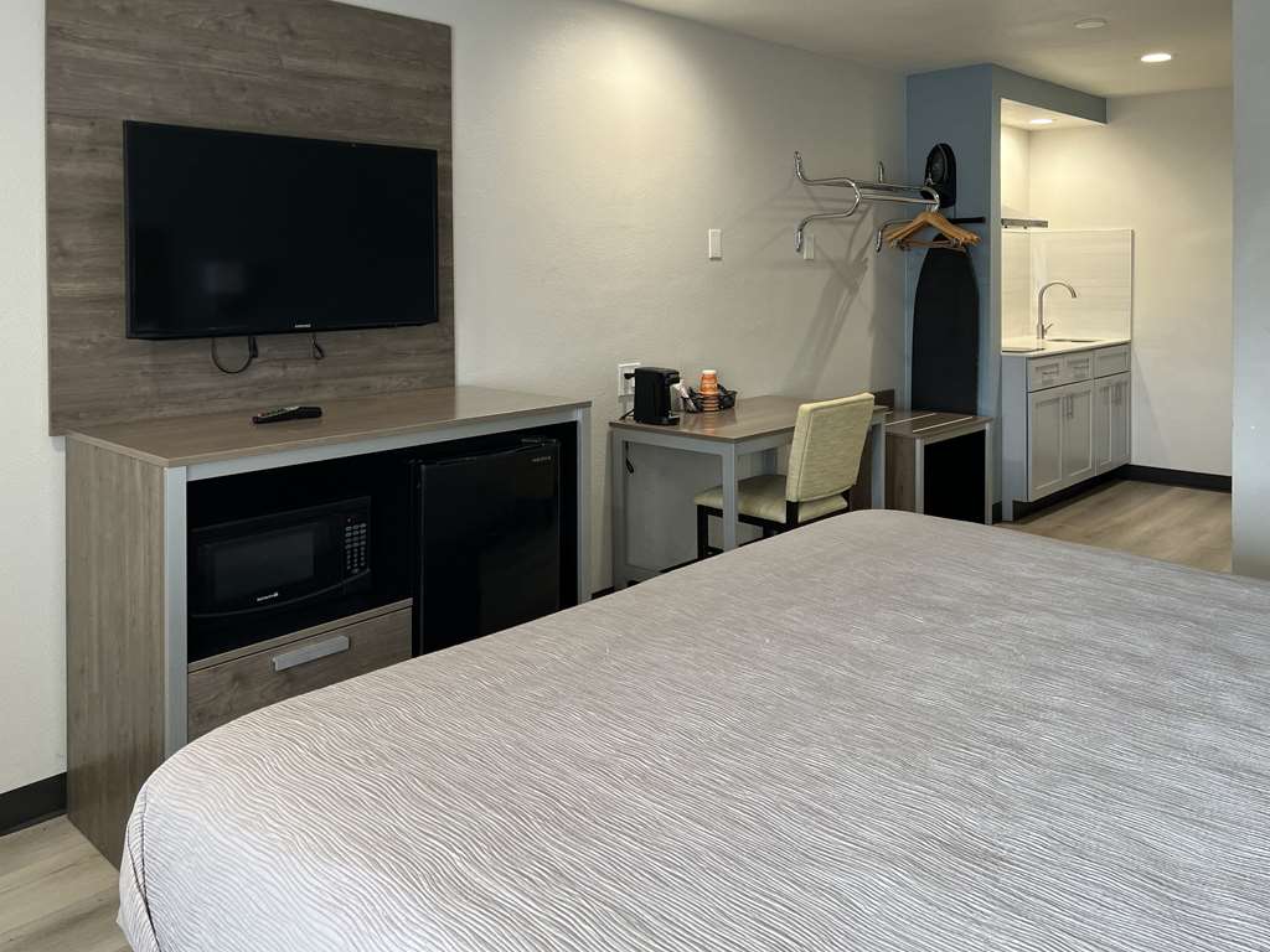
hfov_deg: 67.3
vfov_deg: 53.1
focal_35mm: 26
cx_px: 635
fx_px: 954
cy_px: 476
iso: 80
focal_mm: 5.7
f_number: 1.5
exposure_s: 1/60
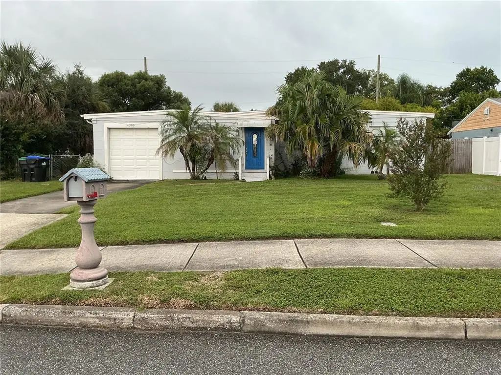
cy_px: 188
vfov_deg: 48.2
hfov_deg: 61.7
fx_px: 420
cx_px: 250
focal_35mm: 29
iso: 40
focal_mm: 3
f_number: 1.8
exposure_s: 1/120
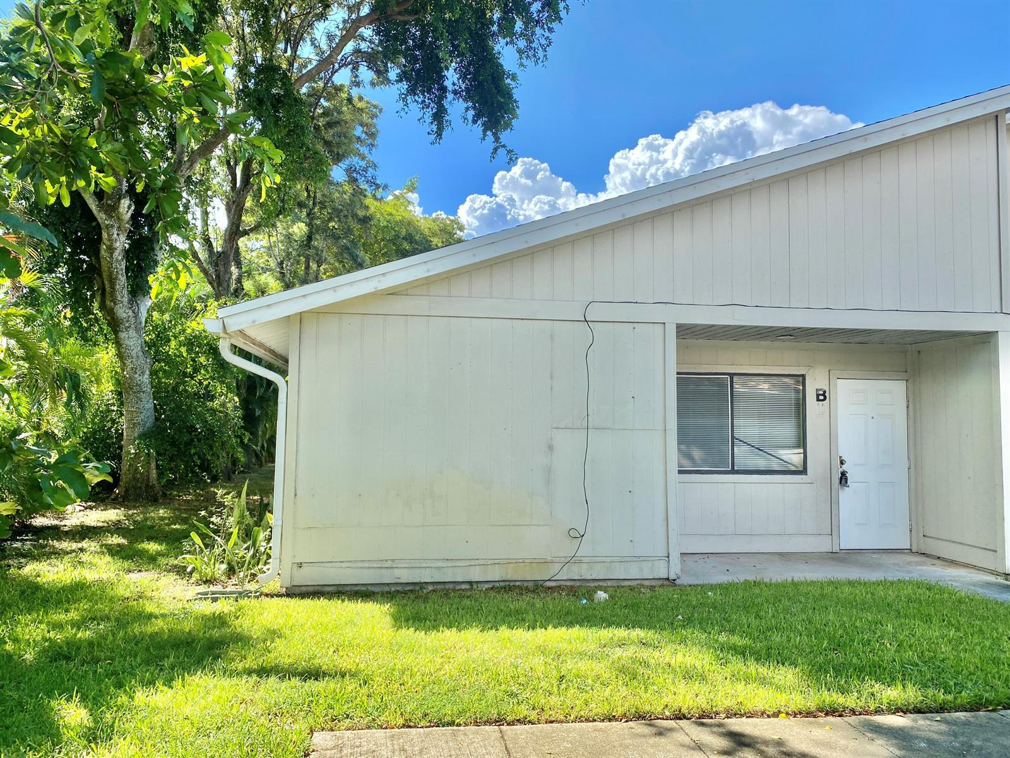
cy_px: 379
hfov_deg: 67.3
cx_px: 505
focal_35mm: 26
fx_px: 759
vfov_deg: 53.1
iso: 32
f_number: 1.8
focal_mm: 4.25
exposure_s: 1/973
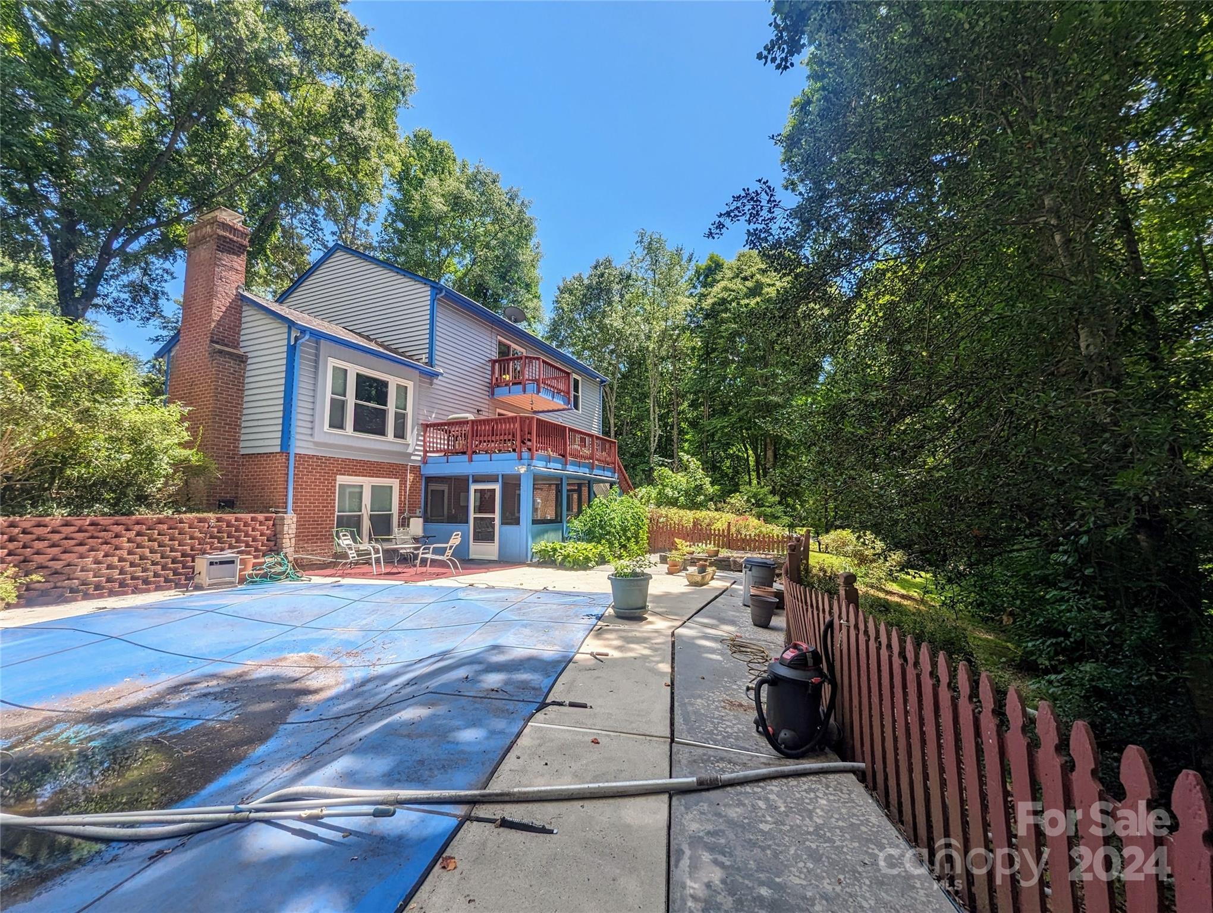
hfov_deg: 106.1
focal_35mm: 13
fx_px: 456
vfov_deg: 90.1
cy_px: 456
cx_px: 606
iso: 45
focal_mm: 1.95
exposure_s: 1/959
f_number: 2.2
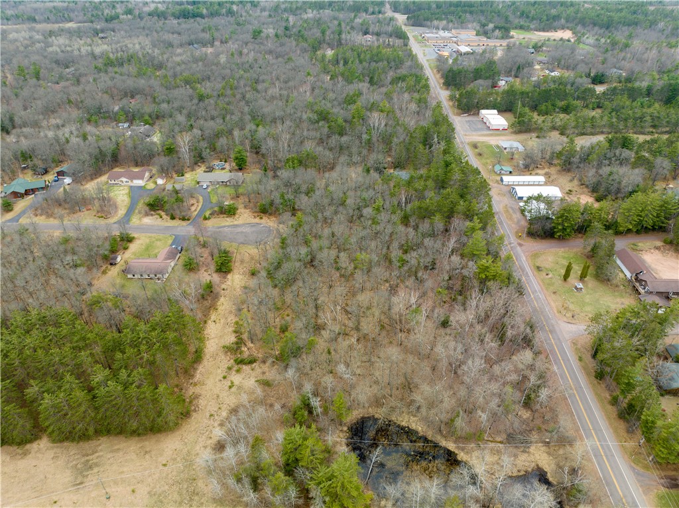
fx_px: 470
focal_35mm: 24
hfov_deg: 71.6
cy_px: 254
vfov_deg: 56.7
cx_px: 340
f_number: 2.8
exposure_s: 1/320
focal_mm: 12.29
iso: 100
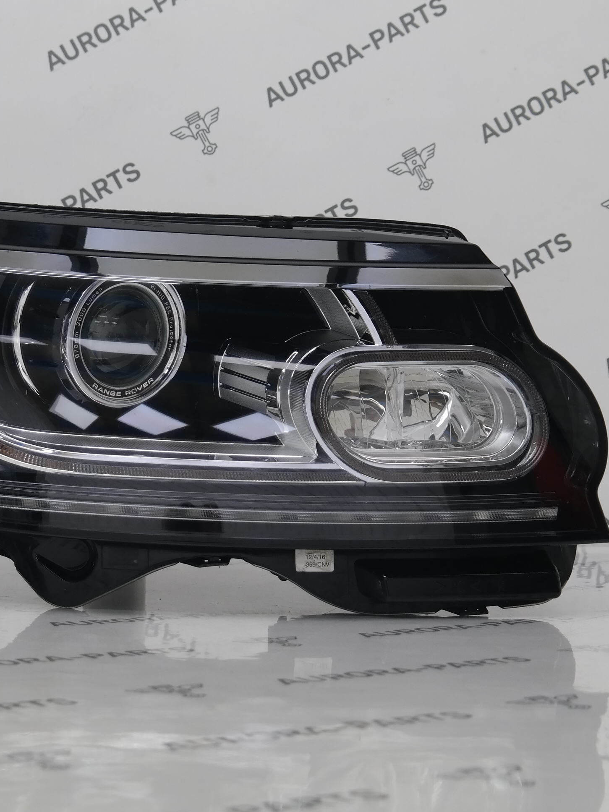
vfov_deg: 23.0
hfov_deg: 17.3
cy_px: 343
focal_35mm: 85
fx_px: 1994
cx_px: 168
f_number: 4
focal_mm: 29
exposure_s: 1/60
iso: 200
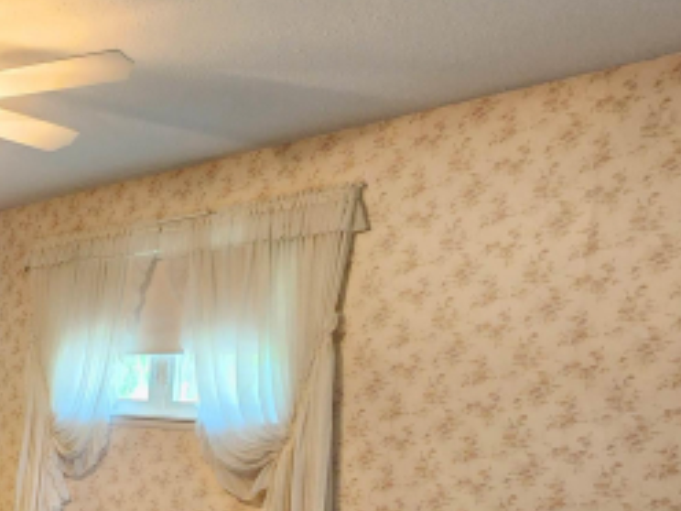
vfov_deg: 38.2
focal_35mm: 35
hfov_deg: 35.5
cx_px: -207
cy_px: 451
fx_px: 689
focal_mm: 2.2
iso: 500
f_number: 2.2
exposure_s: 1/30
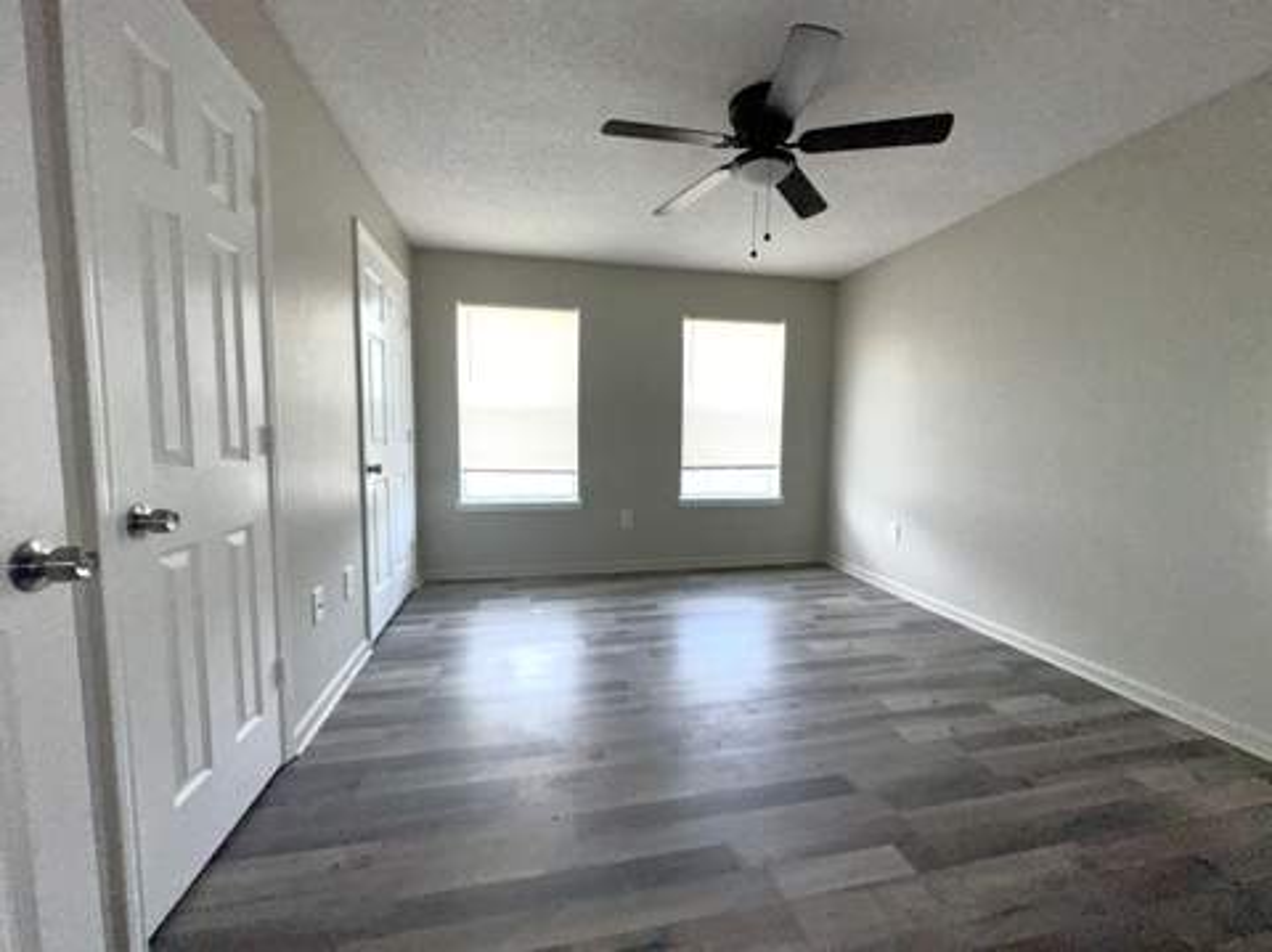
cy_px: 476
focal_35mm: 14
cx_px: 636
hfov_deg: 102.1
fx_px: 514
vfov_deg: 85.6
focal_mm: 2.22
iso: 32
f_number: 2.2
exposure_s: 1/212
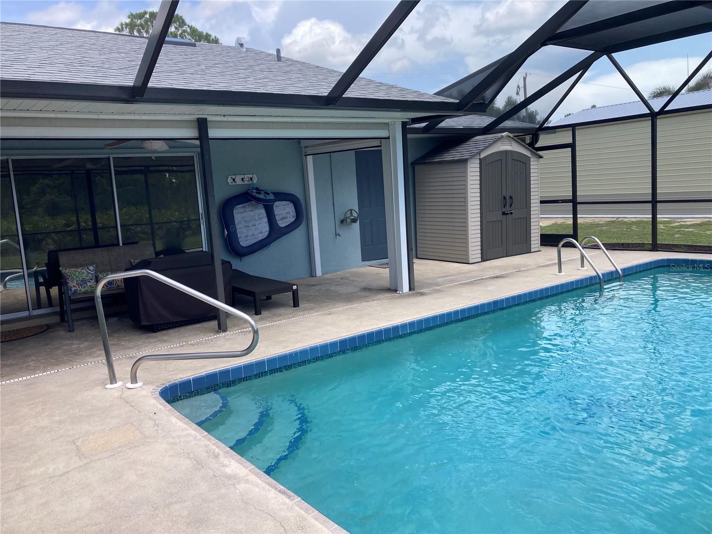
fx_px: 576
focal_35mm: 28
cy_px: 267
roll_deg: +3.1
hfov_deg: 63.4
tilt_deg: -7.3
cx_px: 356
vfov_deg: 49.7
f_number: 1.8
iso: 20
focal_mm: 3.99
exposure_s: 1/585
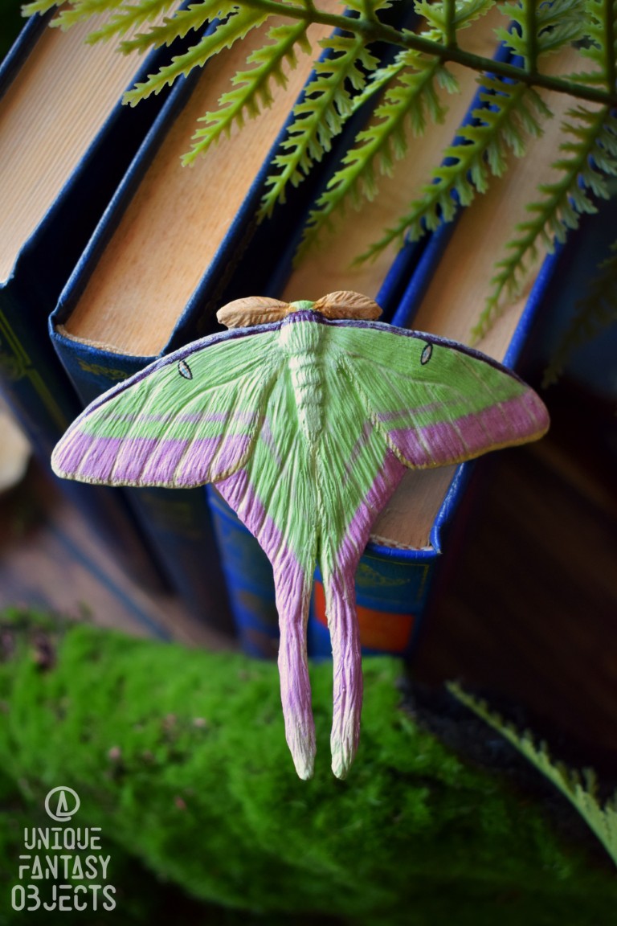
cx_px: 308
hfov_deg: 29.9
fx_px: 1157
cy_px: 463
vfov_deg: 43.6
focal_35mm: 45
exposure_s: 1/60
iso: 1000
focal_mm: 30
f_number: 4.2
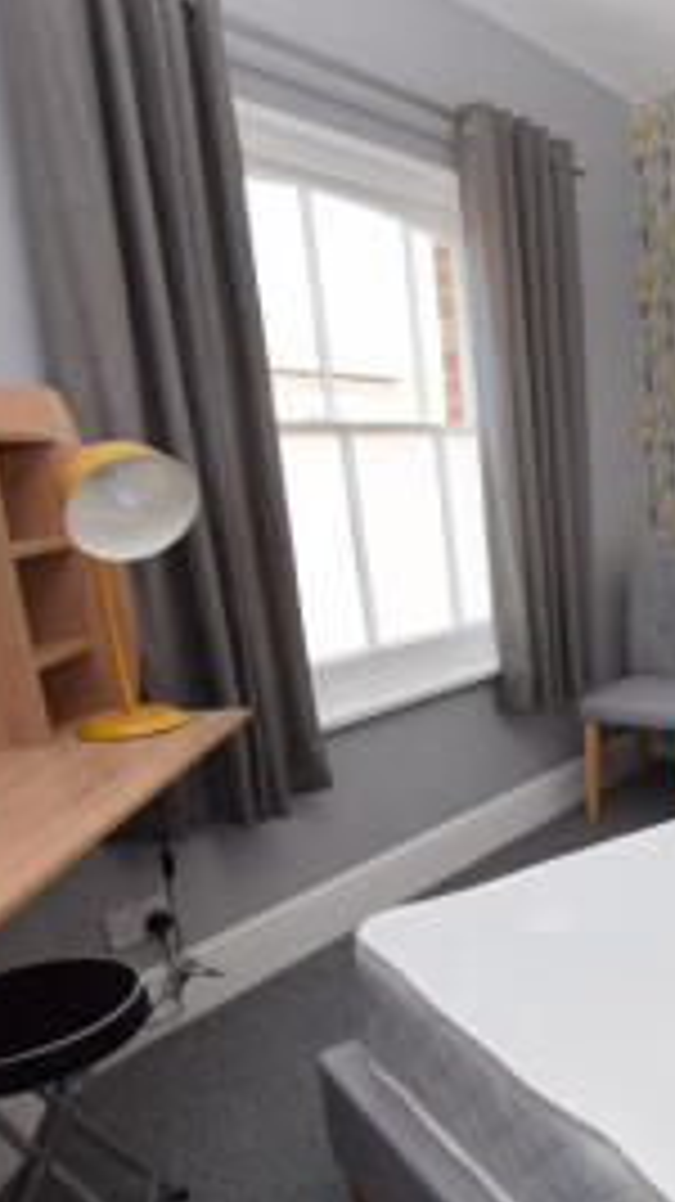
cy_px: 709
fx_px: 892
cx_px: 792
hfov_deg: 34.1
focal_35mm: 28
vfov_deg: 67.4
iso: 320
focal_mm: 10
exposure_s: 1/125
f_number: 5.6
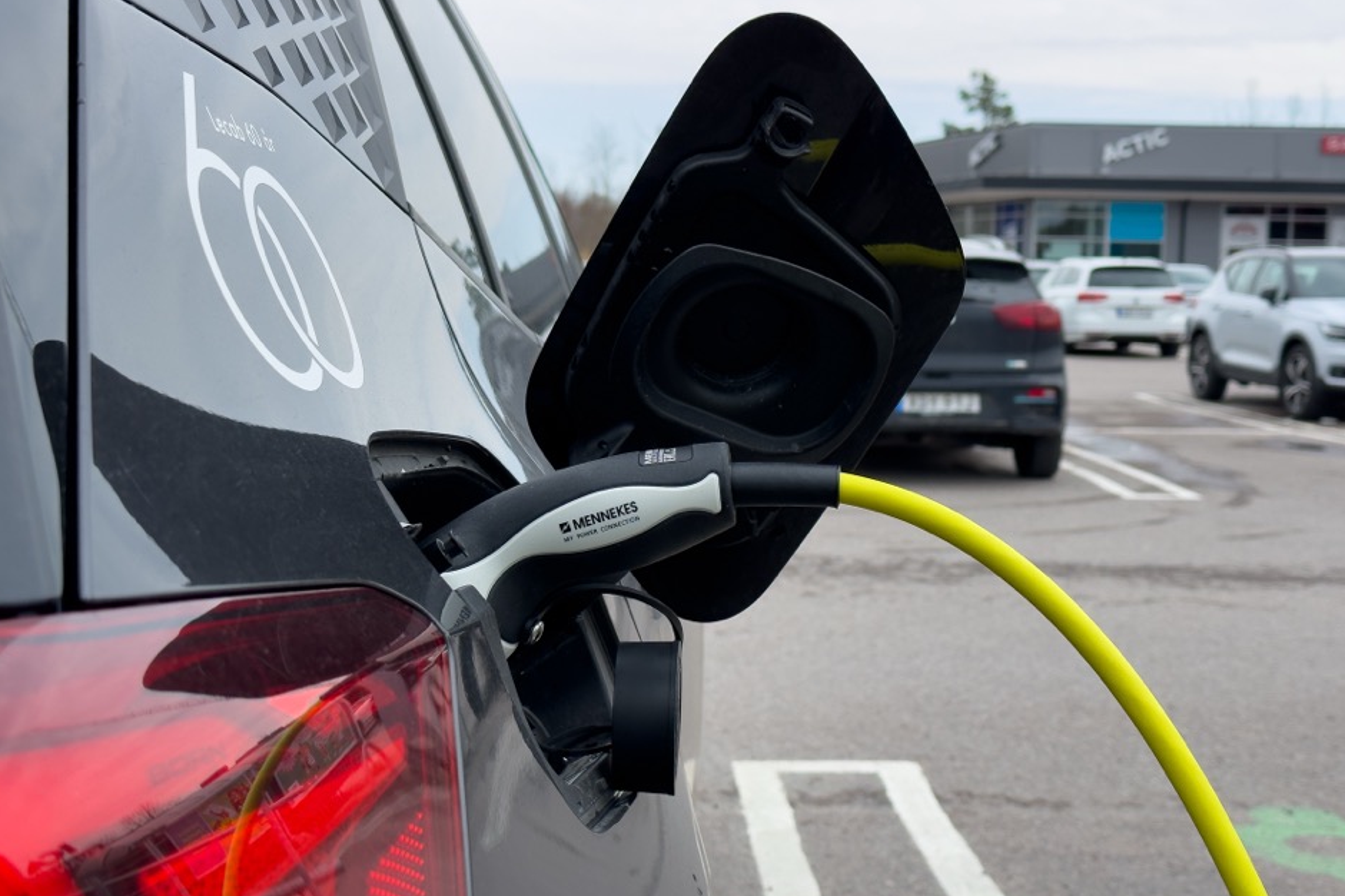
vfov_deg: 26.5
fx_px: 1905
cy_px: 417
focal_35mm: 51
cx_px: 683
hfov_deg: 38.9
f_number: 1.8
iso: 64
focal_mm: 6.86
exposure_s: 1/1800
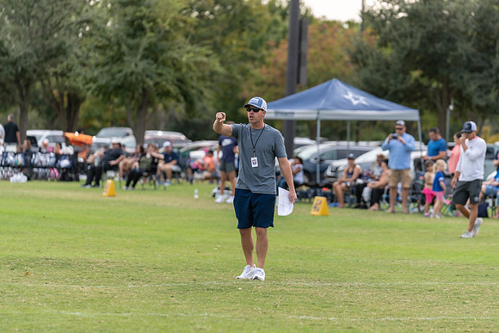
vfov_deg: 6.9
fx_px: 2773
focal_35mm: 200
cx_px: 250
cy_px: 166
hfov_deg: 10.3
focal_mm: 200
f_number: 3.5
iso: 250
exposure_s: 1/1250
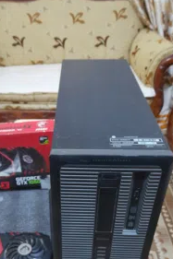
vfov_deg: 51.5
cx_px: 63
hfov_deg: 35.7
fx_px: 267
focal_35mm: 37
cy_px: 158
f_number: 2
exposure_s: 1/25
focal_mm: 4.6
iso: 500
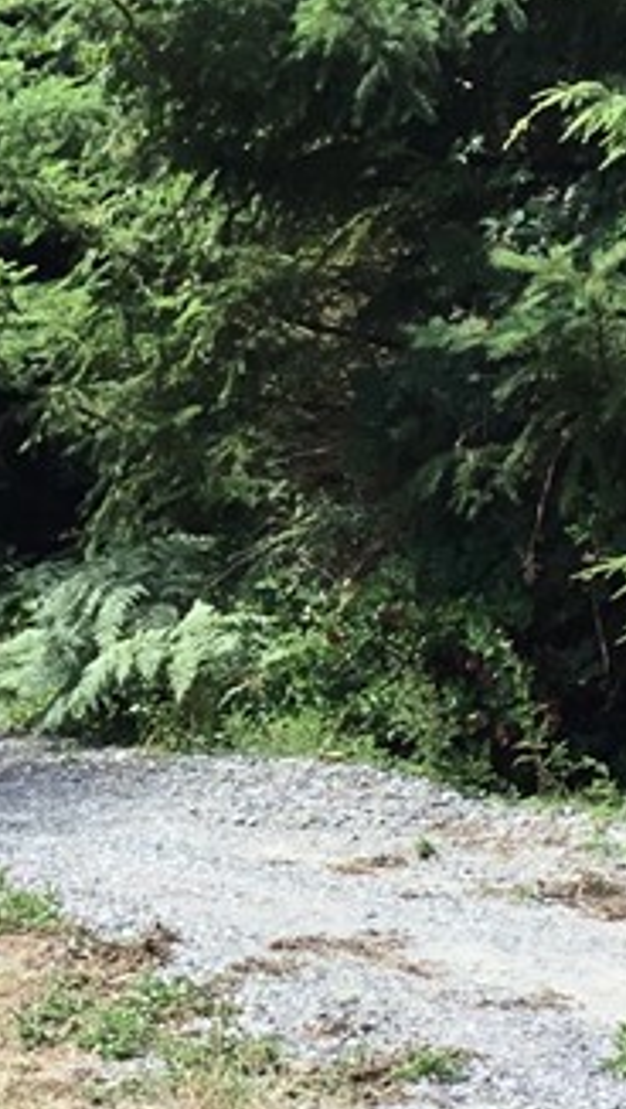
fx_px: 3120
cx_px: 48
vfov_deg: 19.9
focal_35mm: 106
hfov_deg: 11.4
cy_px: 905
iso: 25
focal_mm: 3.3
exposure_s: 1/372
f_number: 2.4
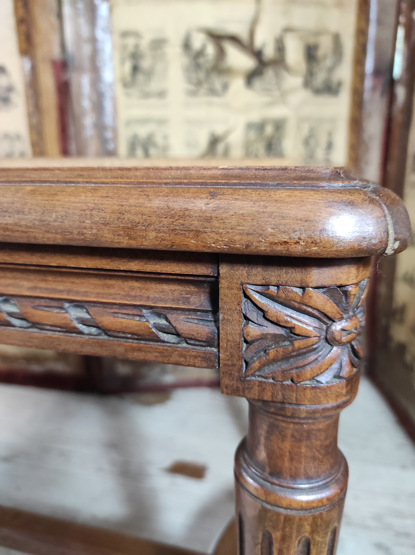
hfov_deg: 54.8
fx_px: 400
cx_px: 208
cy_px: 278
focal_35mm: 25
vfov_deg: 69.4
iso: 888
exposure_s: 1/33
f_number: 1.89
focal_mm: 5.43
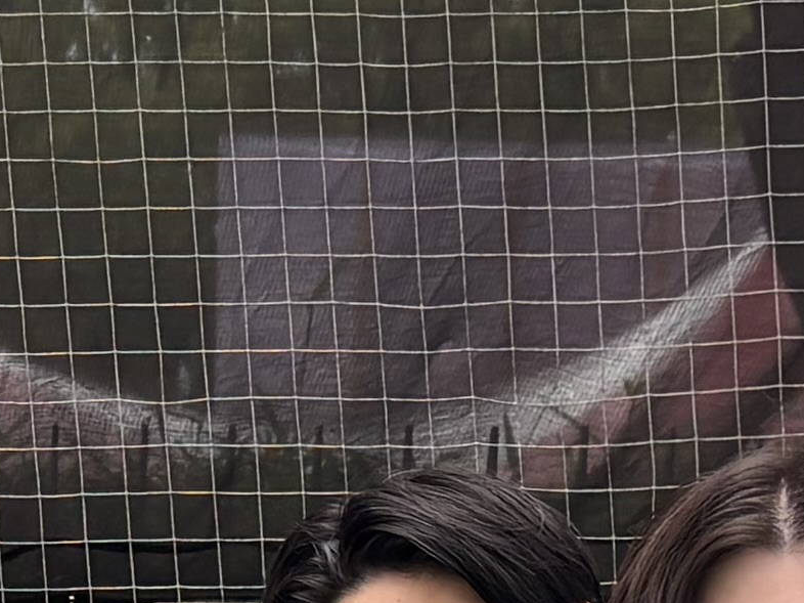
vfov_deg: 7.3
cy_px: 1538
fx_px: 4388
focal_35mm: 189
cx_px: -343
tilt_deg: -11.2
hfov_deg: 10.2
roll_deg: -0.6
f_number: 1.6
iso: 64
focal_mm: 5.96
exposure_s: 1/121
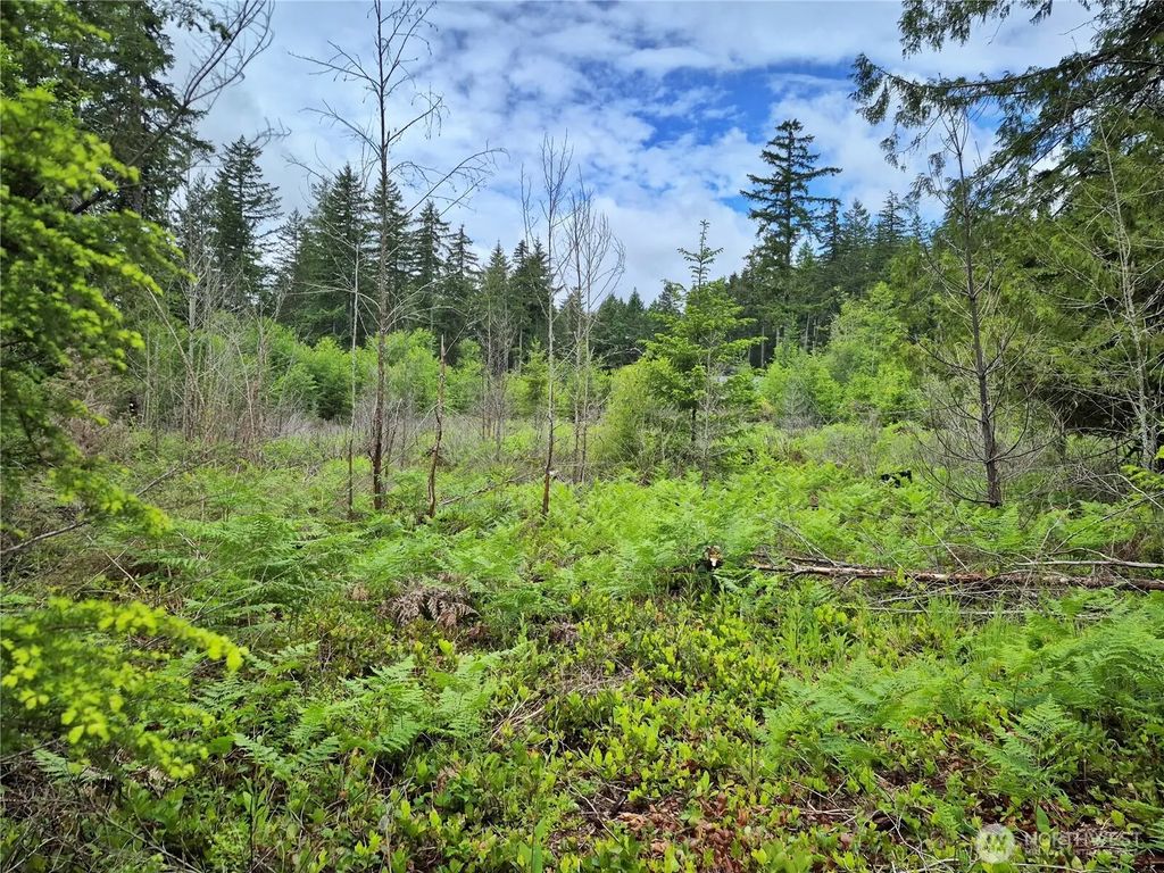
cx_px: 582
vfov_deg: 58.9
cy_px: 436
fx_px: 773
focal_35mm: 23
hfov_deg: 73.9
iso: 25
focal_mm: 5.4
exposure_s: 1/2040
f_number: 1.8
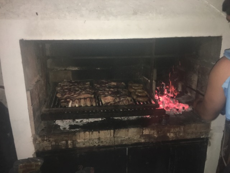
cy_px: 86
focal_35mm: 29
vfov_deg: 48.2
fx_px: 193
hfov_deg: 61.7
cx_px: 115
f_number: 2.2
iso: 200
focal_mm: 4.15
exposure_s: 1/17
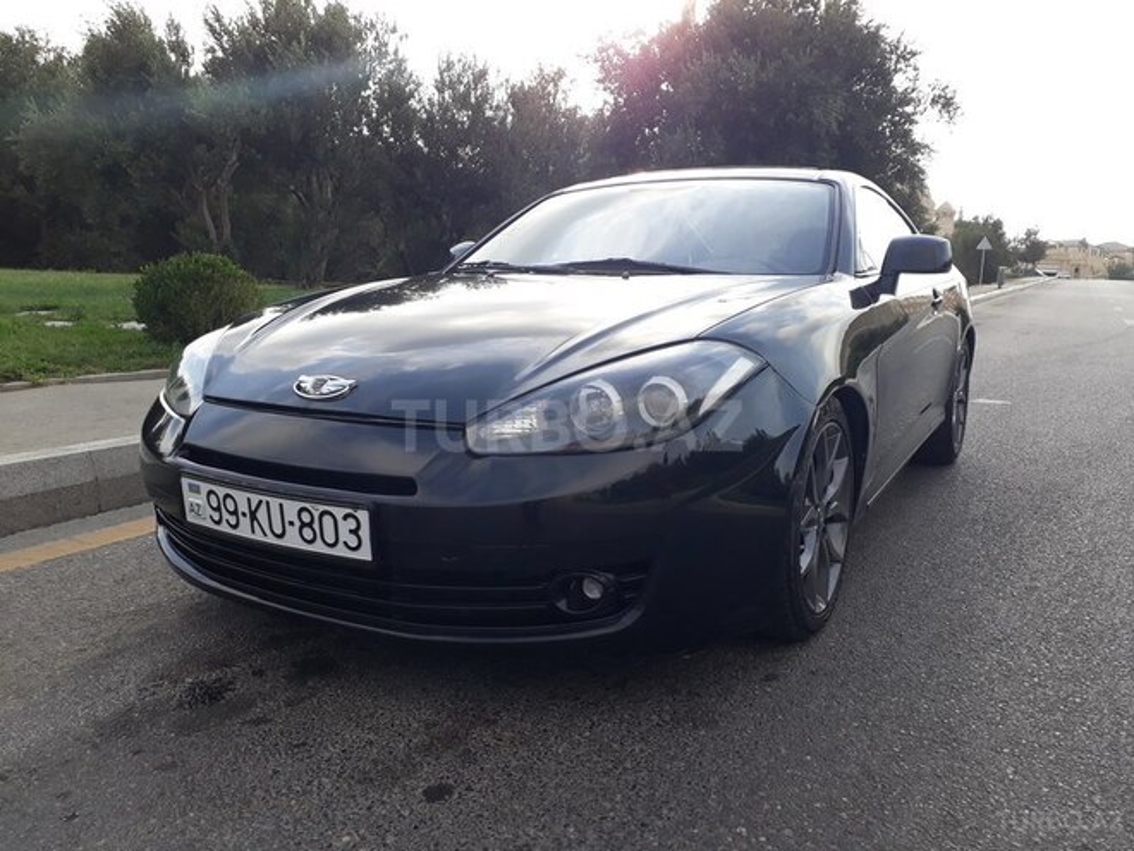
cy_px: 426
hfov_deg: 65.3
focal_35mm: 27
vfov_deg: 51.4
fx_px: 885
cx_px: 567
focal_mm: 3.6
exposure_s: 1/595
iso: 40
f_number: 1.9
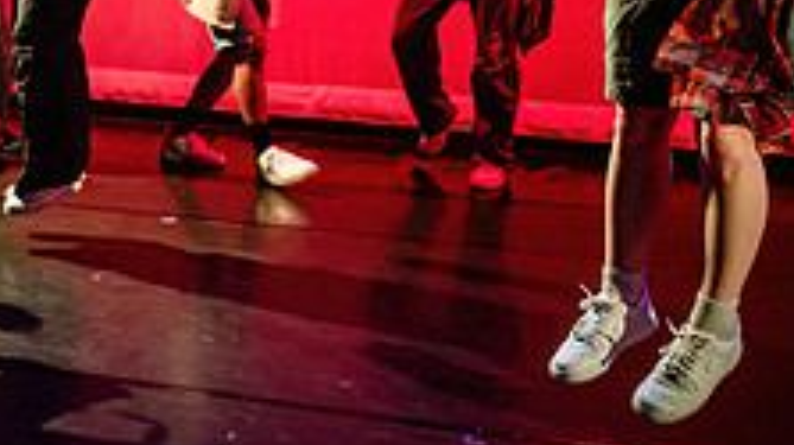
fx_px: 1536
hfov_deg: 25.7
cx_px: -183
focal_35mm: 73
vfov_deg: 16.4
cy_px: 130
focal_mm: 24
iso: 3200
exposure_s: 1/300
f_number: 2.8
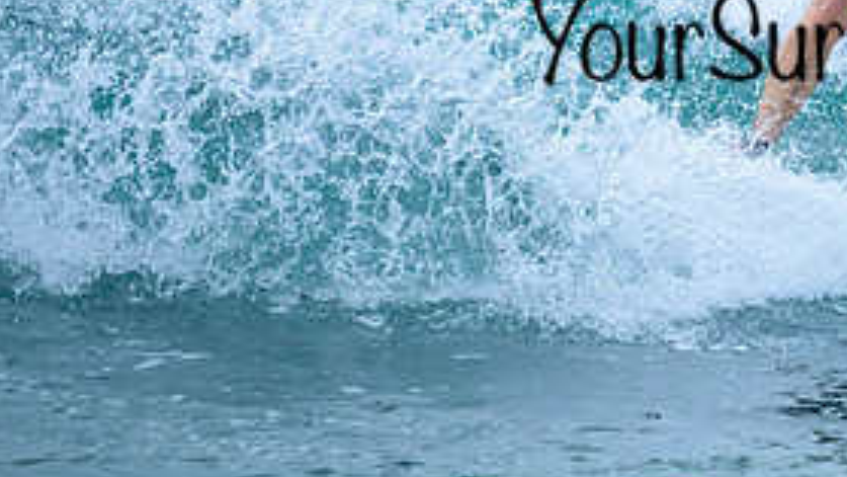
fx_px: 47371
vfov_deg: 0.6
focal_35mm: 2109
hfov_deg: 1.0
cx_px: 839
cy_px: -97
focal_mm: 800
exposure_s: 1/3200
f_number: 6.3
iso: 450
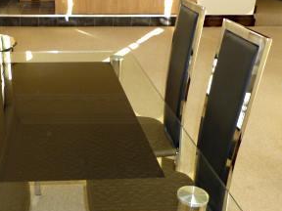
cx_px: 76
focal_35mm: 45
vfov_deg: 32.1
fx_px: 367
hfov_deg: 41.1
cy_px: 127
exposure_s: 1/60
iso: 160
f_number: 3.3
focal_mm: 4.3
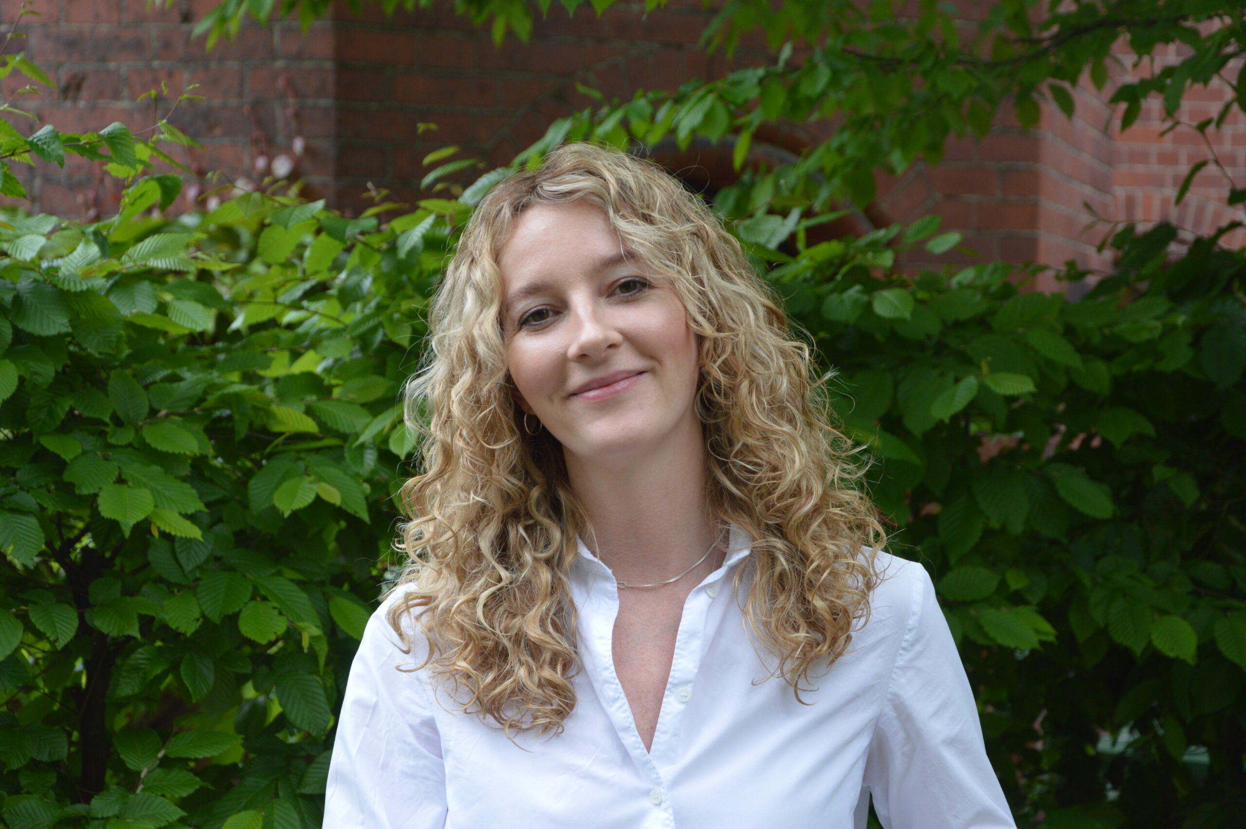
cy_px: 414
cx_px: 623
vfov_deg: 15.7
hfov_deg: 23.4
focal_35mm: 87
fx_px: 3008
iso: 400
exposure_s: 1/160
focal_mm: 58
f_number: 5
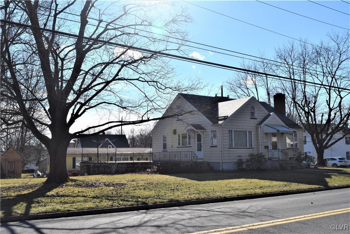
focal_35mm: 39
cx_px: 175
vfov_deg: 34.2
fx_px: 379
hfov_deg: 49.6
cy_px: 117
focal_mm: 26
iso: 200
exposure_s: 1/500
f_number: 11
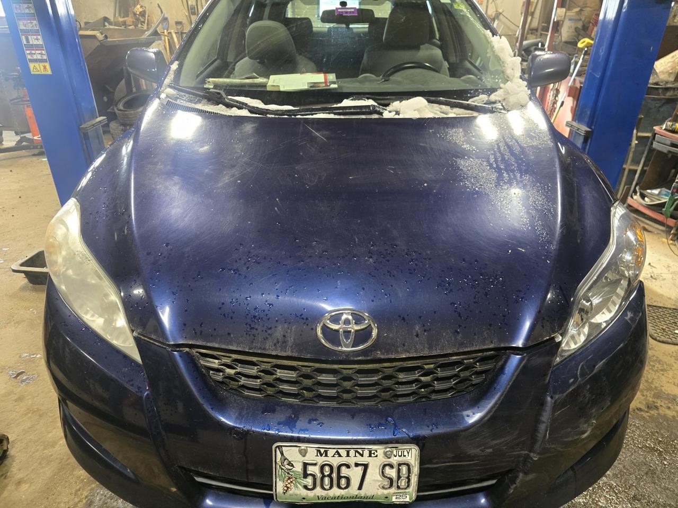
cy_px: 254
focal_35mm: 23
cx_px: 339
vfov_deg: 58.9
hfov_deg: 73.9
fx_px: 450
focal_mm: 6.3
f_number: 1.7
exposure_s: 1/120
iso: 1000
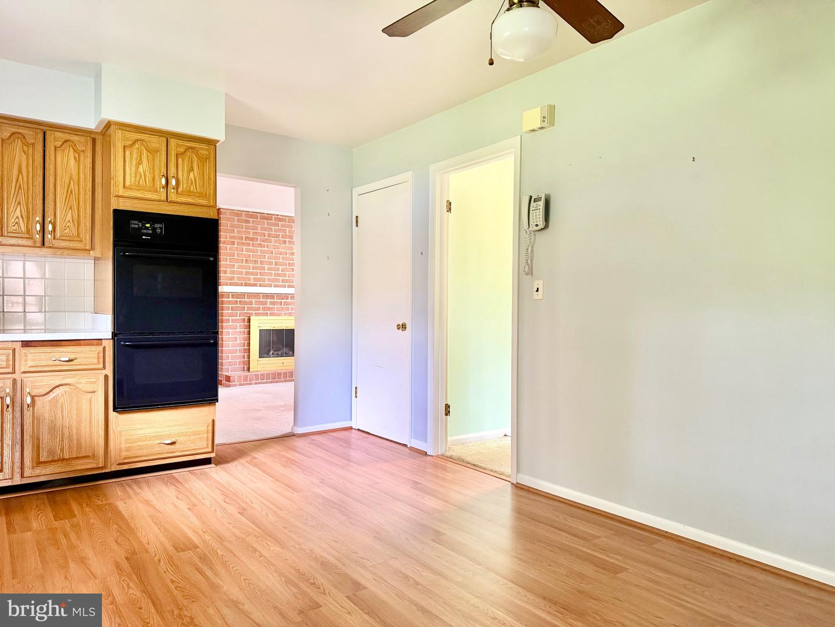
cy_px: 314
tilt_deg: -1.1
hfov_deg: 71.6
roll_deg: -0.3
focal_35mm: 24
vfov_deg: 56.8
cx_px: 418
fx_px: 579
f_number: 1.78
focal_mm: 6.76
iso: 400
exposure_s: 1/60
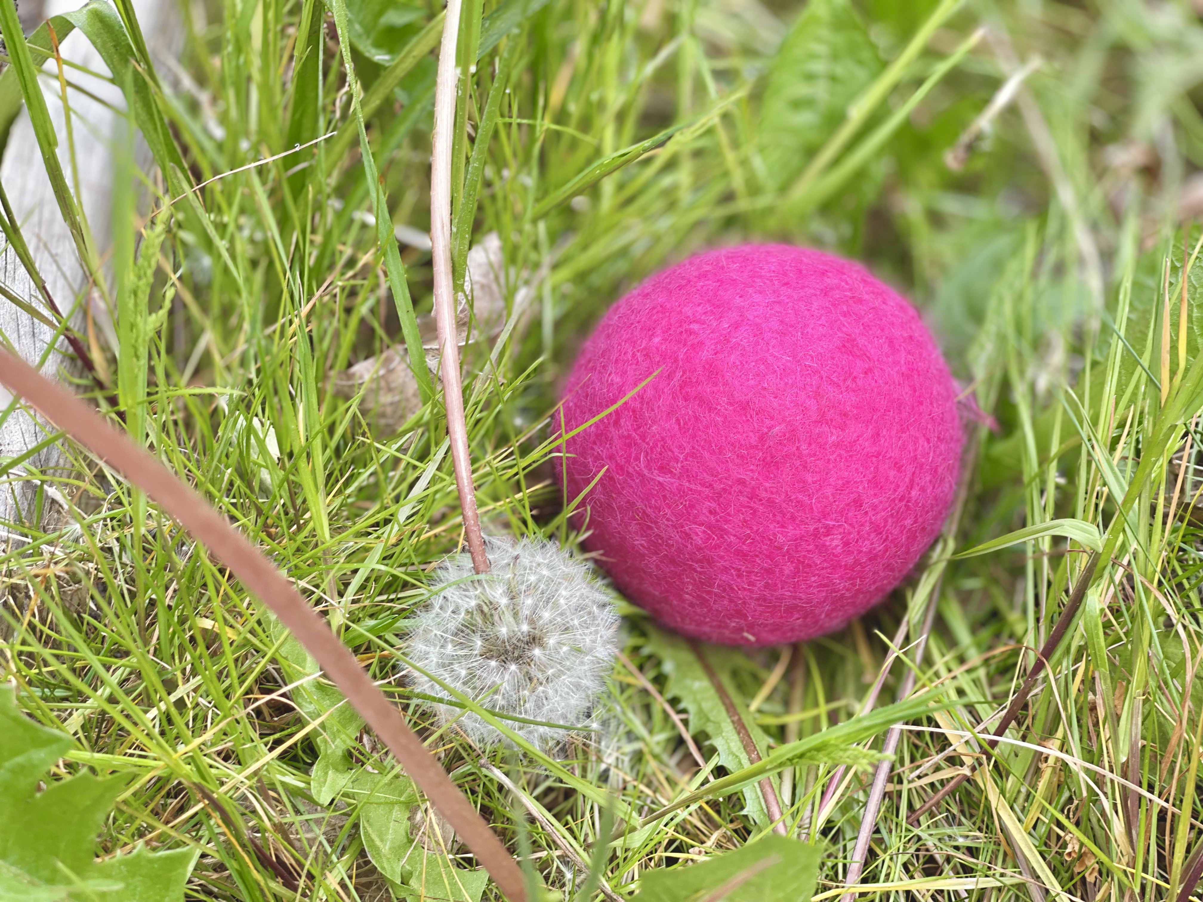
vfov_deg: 22.9
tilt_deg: -52.3
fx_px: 2224
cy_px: 451
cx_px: 602
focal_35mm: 64
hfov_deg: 30.3
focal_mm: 7.5
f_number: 2.2
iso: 20
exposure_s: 1/122
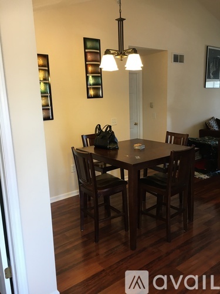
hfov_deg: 48.2
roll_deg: +2.1
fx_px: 246
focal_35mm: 29
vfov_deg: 61.7
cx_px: 110
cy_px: 147
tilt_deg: -10.9
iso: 64
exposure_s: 1/30
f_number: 2.2
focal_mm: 4.15
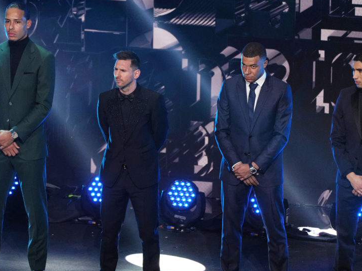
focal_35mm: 535
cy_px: 151
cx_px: 147
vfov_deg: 2.8
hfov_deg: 3.7
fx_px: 5595
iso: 6400
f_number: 5.6
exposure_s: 1/200
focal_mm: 391
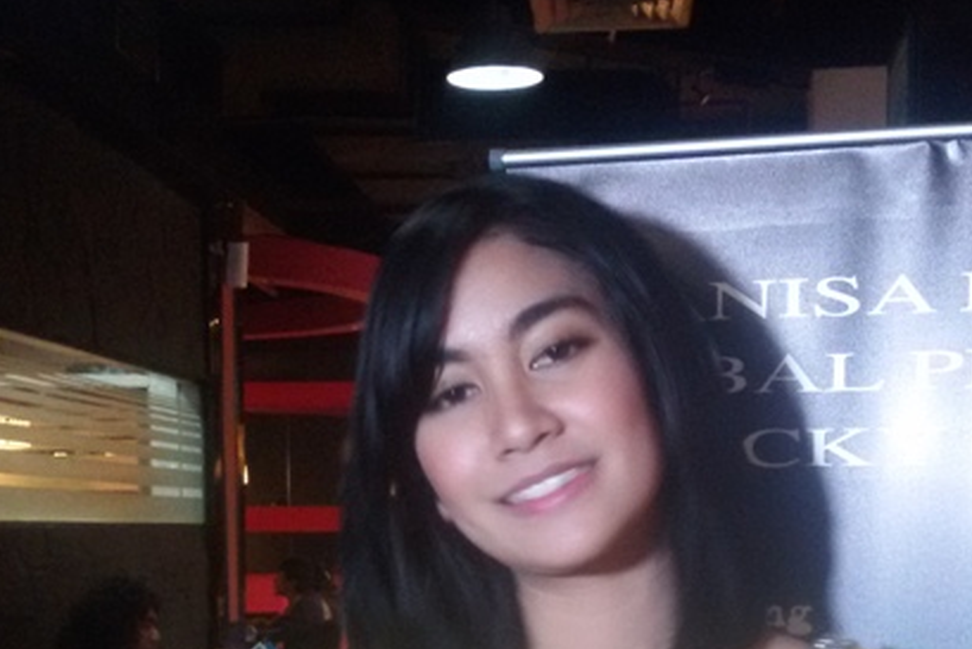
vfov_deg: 20.9
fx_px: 1702
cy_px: 654
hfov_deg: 31.8
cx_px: 556
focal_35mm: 63
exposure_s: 1/17
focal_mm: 2.93
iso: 320
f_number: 2.4
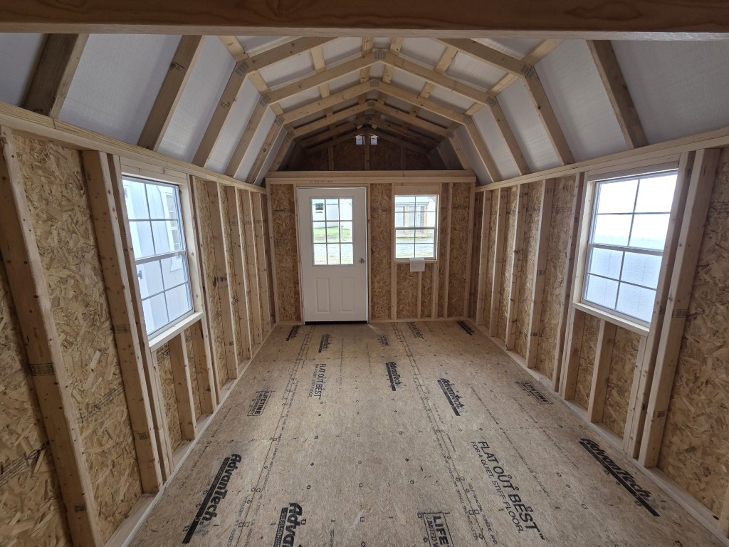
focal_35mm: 13
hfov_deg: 106.2
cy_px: 274
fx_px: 274
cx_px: 364
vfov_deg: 89.9
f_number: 2.2
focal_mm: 2.2
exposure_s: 1/120
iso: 64
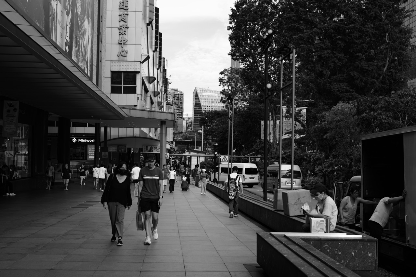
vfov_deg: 31.2
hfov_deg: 45.5
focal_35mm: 43
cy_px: 138
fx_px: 497
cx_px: 208
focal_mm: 43
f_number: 4.5
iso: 100
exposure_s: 1/250
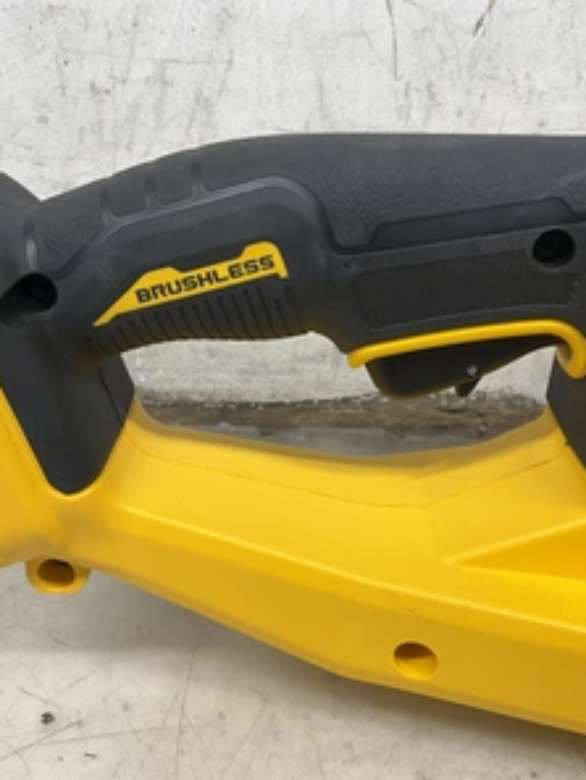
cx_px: 342
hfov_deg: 36.8
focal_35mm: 39
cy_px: 389
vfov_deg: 47.8
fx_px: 880
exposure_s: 1/120
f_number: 1.8
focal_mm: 3
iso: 64
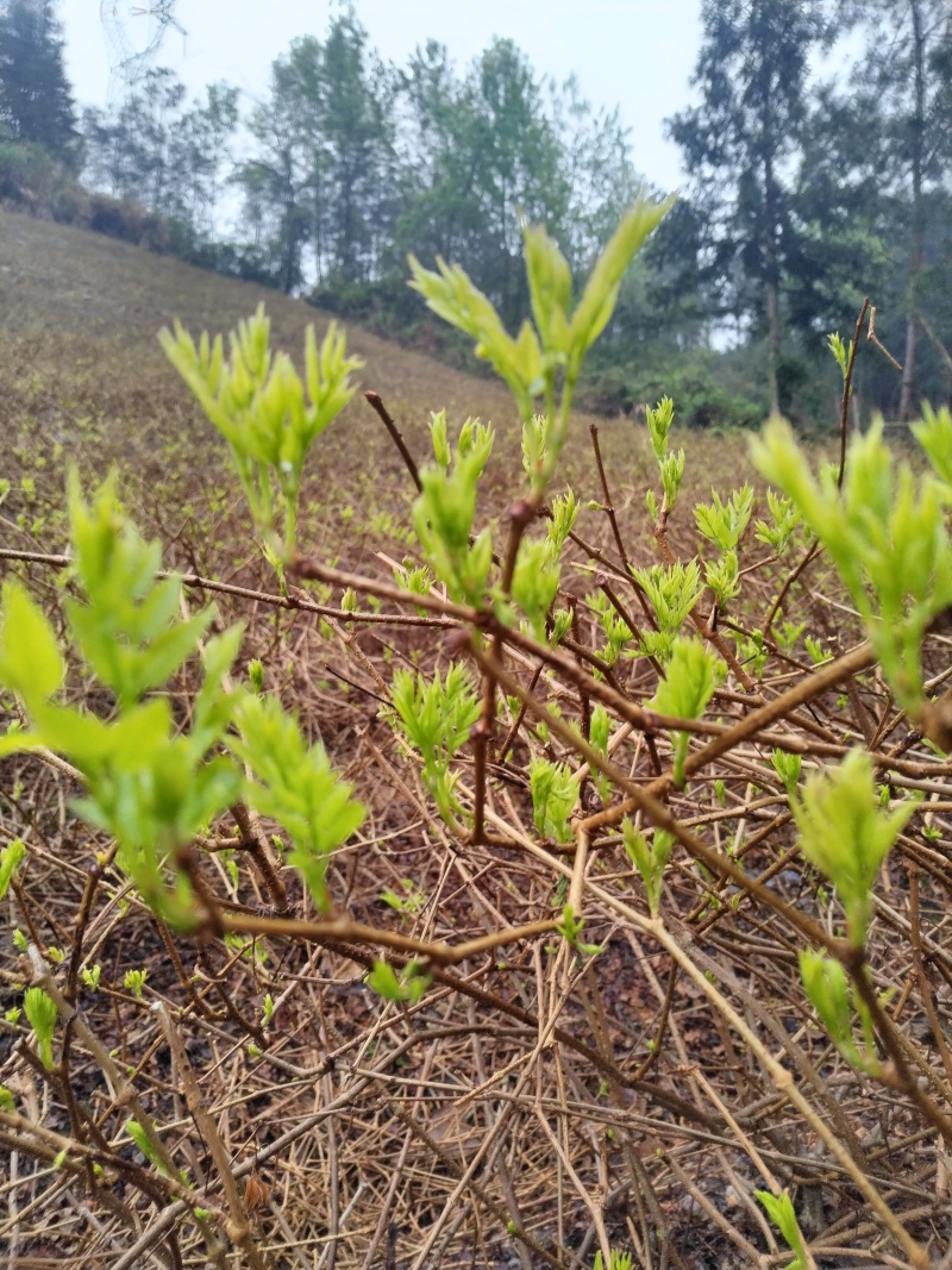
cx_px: 476
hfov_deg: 53.1
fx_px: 954
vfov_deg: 67.3
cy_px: 635
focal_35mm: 26
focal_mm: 4.75
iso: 100
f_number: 1.8
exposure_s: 1/224
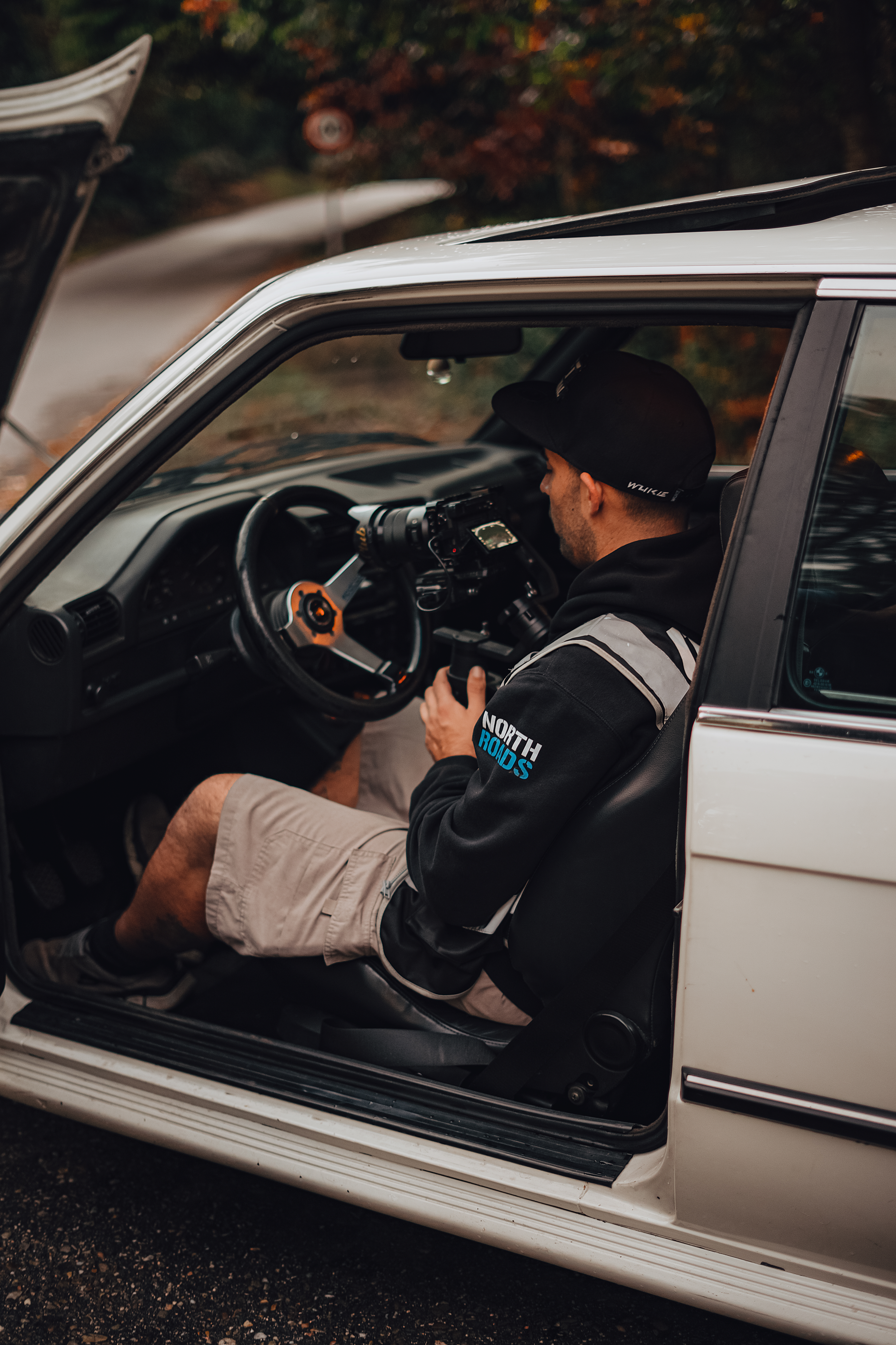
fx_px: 1867
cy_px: 672
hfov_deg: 27.0
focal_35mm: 50
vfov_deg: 39.6
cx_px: 448
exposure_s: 1/50
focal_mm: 50
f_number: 1.8
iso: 250
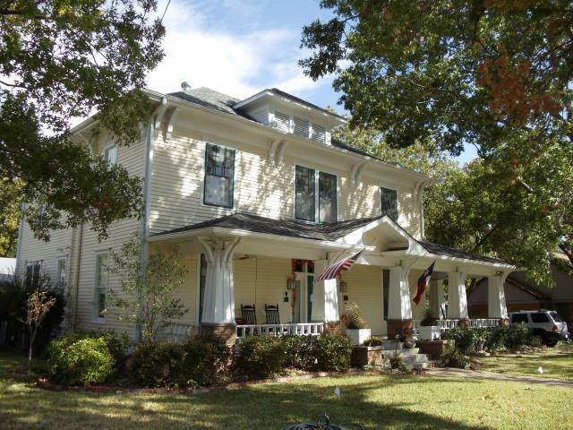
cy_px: 215
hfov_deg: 42.9
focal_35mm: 44
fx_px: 728
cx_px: 286
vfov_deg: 32.9
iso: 80
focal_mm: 6
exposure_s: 1/400
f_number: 3.5
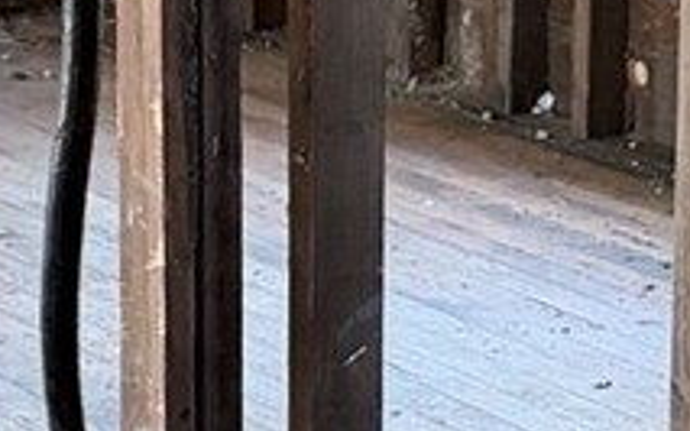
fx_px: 3234
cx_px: 473
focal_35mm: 172
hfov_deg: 12.2
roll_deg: -1.2
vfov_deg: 7.6
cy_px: 159
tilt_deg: -13.4
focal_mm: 6.76
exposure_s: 1/59
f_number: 1.78
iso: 800
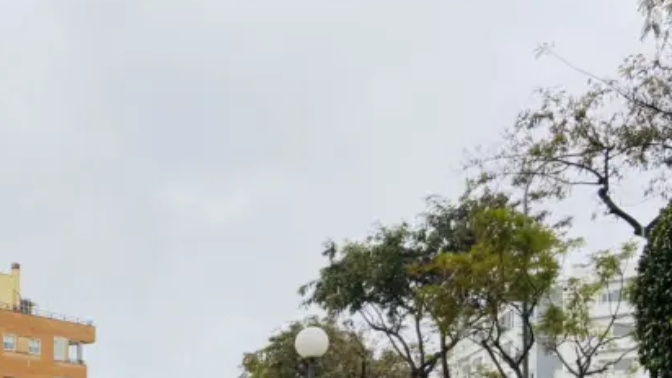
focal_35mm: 55
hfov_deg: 35.7
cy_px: 464
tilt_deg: +0.4
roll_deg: -1.3
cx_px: 73
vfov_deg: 20.3
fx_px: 980
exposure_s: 1/527
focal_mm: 4.25
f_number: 1.8
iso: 32
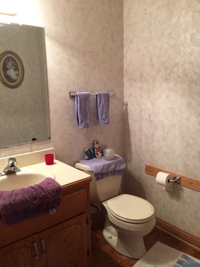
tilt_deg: -9.8
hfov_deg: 48.2
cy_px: 134
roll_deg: +1.4
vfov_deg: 61.7
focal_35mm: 29
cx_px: 100
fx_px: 223
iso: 160
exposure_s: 1/30
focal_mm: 4.15
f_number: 2.2
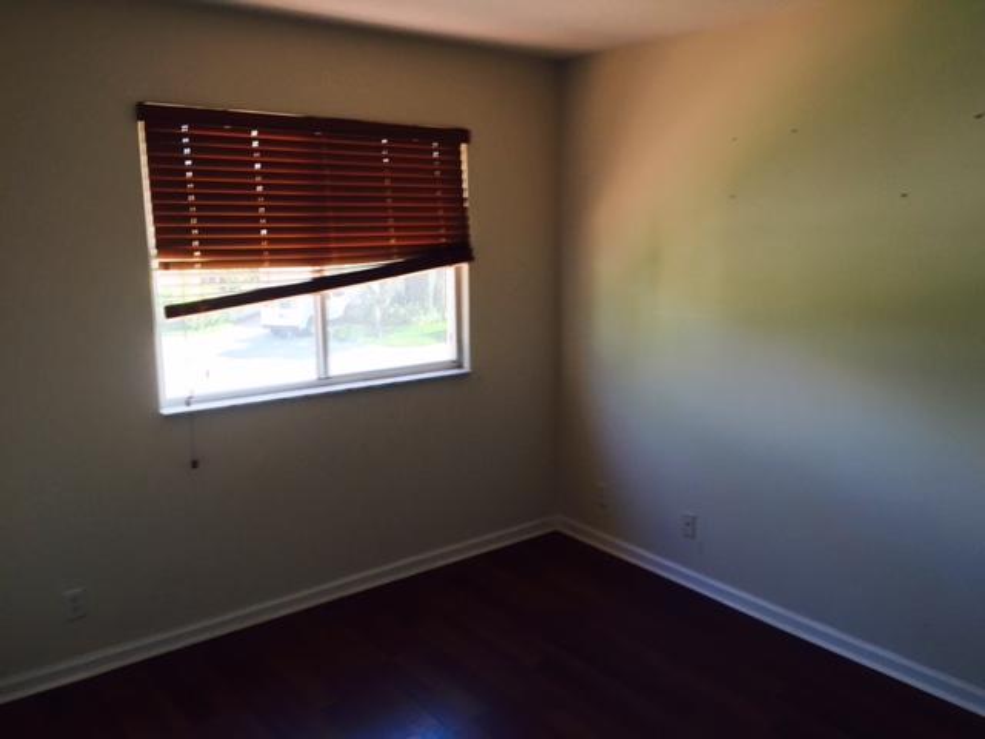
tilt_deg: -10.3
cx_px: 492
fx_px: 825
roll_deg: -0.8
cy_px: 370
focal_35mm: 29
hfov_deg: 61.7
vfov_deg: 48.2
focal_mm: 4.15
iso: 32
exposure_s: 1/40
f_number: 2.2
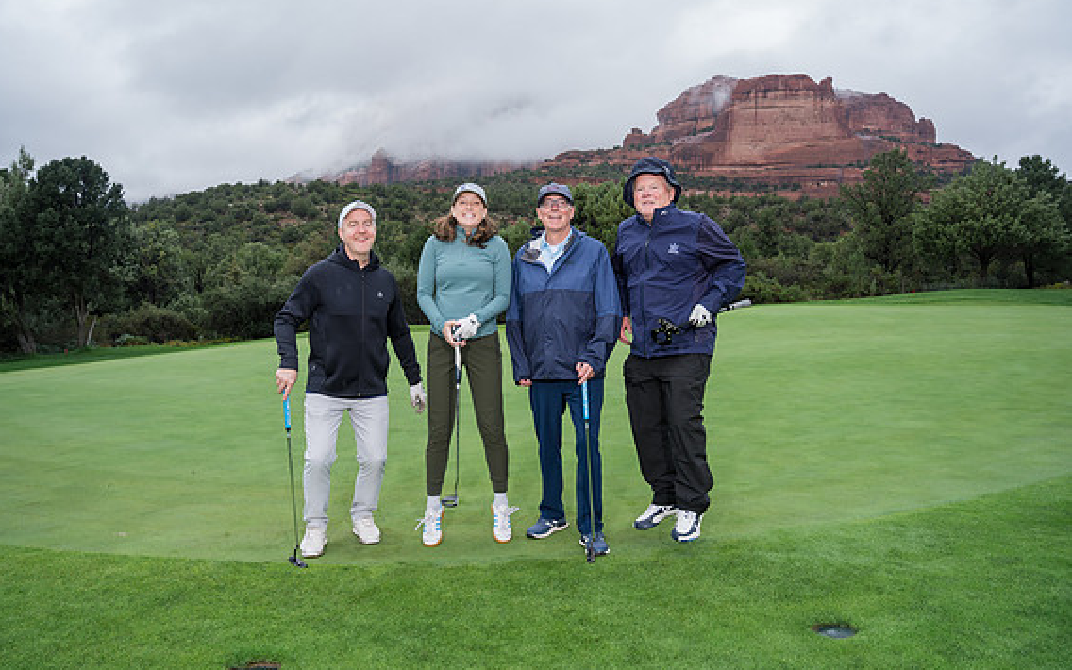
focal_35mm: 25
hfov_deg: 72.5
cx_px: 527
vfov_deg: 49.3
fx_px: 730
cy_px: 322
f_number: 4.5
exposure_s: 1/400
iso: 320
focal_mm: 24
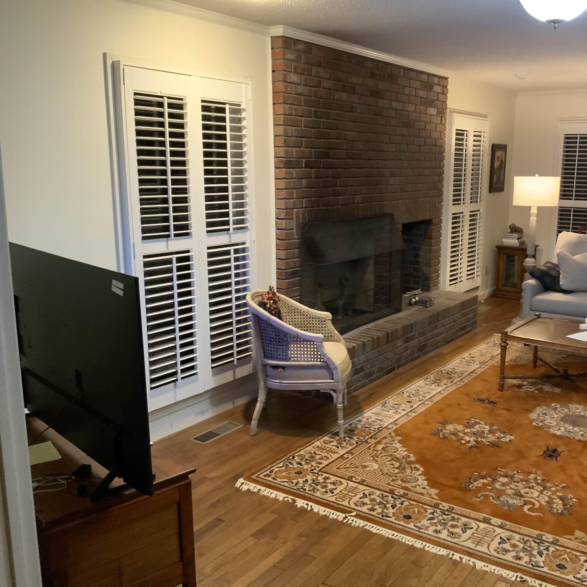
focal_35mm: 35
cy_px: 299
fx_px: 671
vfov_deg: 47.2
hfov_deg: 46.6
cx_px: 383
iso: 250
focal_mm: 3
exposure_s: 1/30
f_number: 1.8
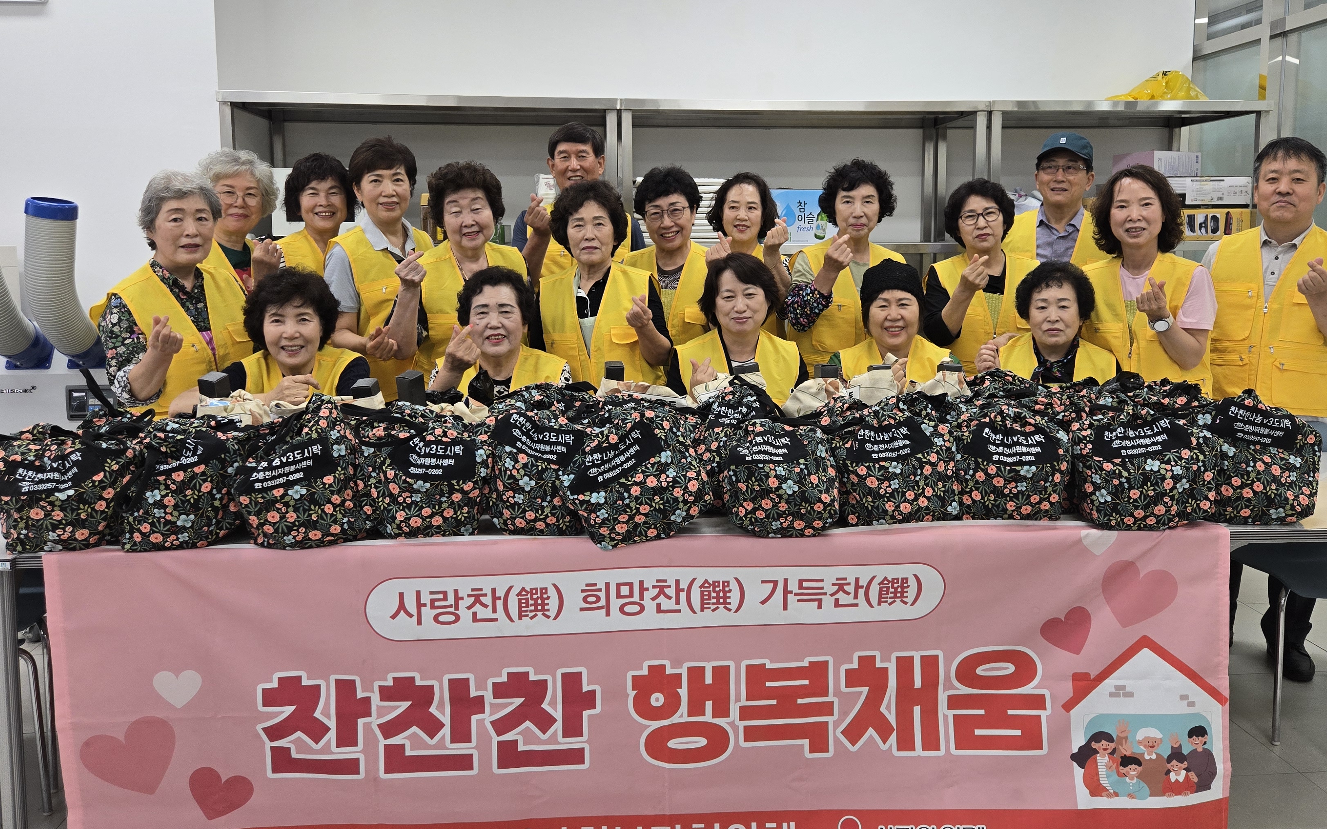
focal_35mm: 30
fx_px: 1085
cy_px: 358
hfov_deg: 62.9
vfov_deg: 41.7
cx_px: 699
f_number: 1.8
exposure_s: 1/120
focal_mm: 5.4
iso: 80
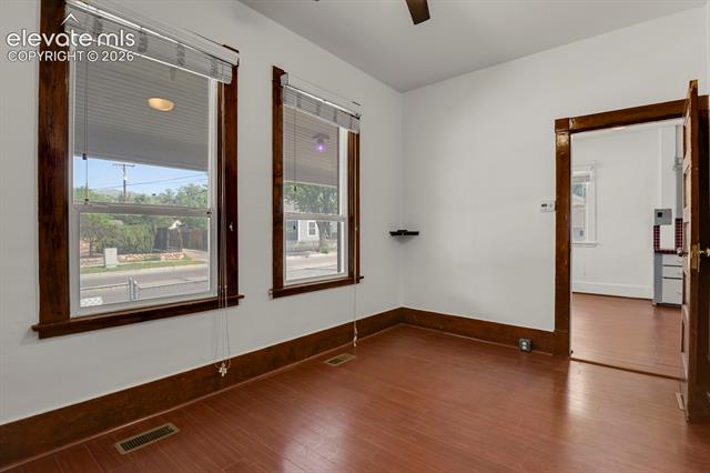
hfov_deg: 93.3
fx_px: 335
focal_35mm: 17
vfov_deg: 70.4
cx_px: 355
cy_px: 236
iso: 2500
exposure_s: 1/20
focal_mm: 17
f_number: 8
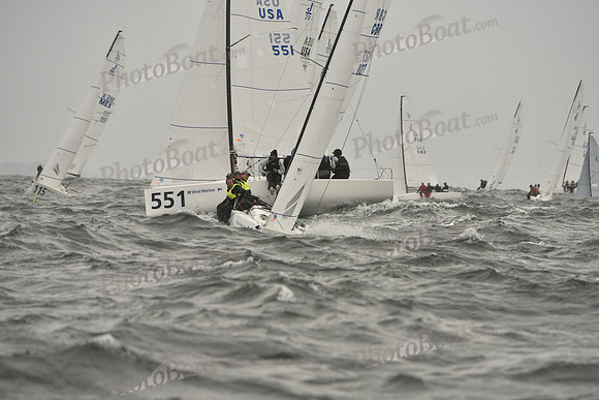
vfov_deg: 3.4
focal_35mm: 400
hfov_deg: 5.2
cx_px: 300
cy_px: 200
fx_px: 6657
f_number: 7.1
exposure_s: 1/1250
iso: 400
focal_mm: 400
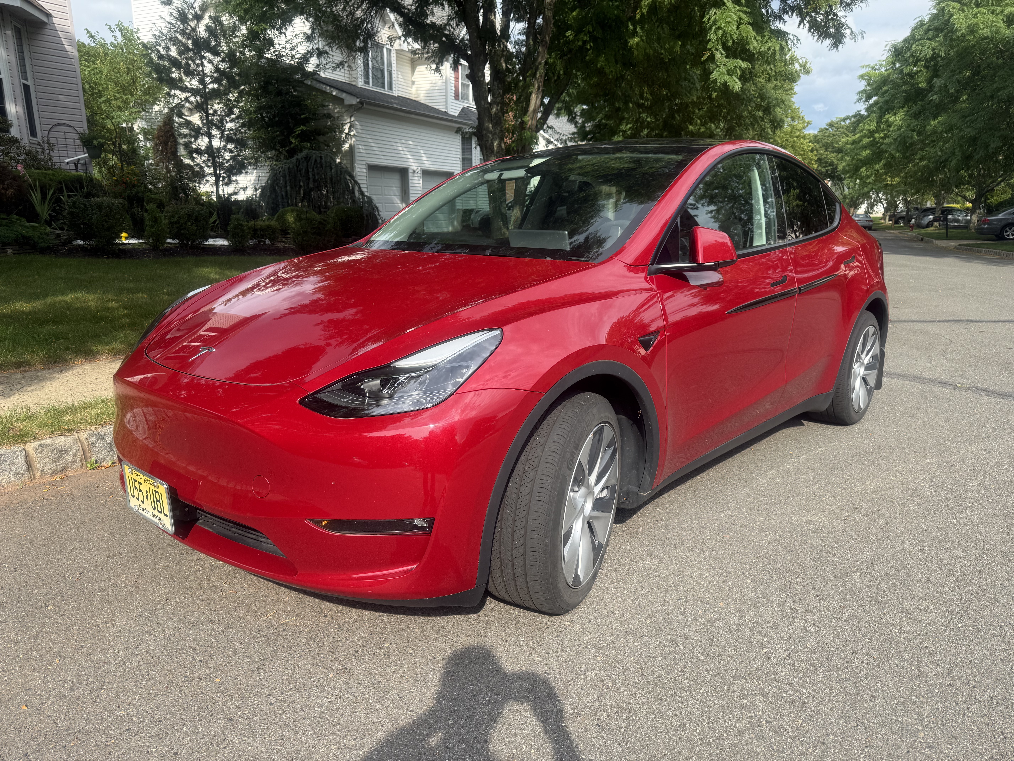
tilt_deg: -13.4
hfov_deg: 71.6
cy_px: 380
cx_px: 507
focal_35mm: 24
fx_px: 703
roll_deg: +0.7
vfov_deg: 56.8
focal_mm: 6.76
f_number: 1.78
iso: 80
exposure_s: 1/1292
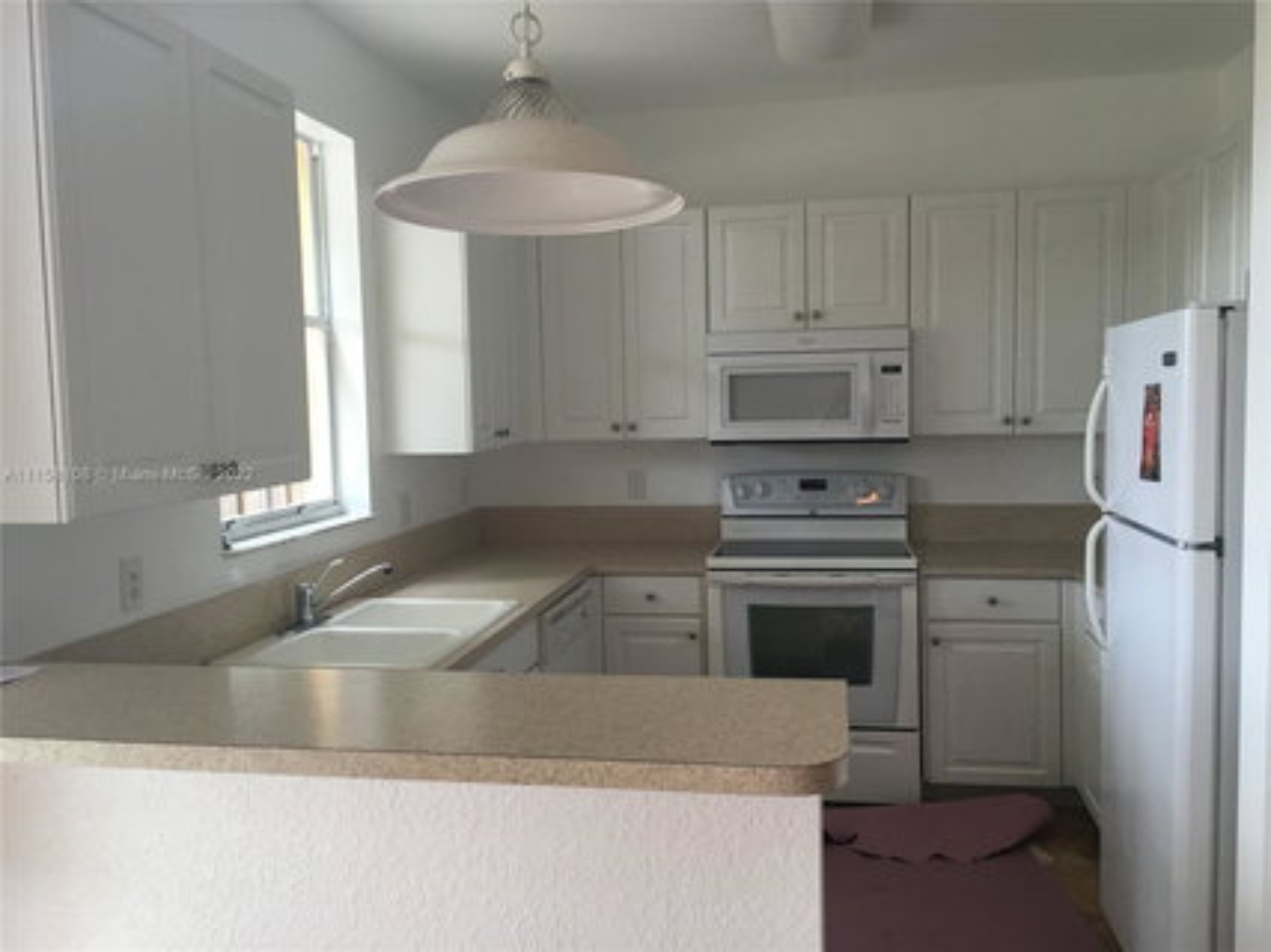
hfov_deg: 61.7
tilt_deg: -2.4
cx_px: 636
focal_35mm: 29
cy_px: 476
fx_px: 1064
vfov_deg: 48.2
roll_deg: +0.3
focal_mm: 4.15
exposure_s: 1/30
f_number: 2.2
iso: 32
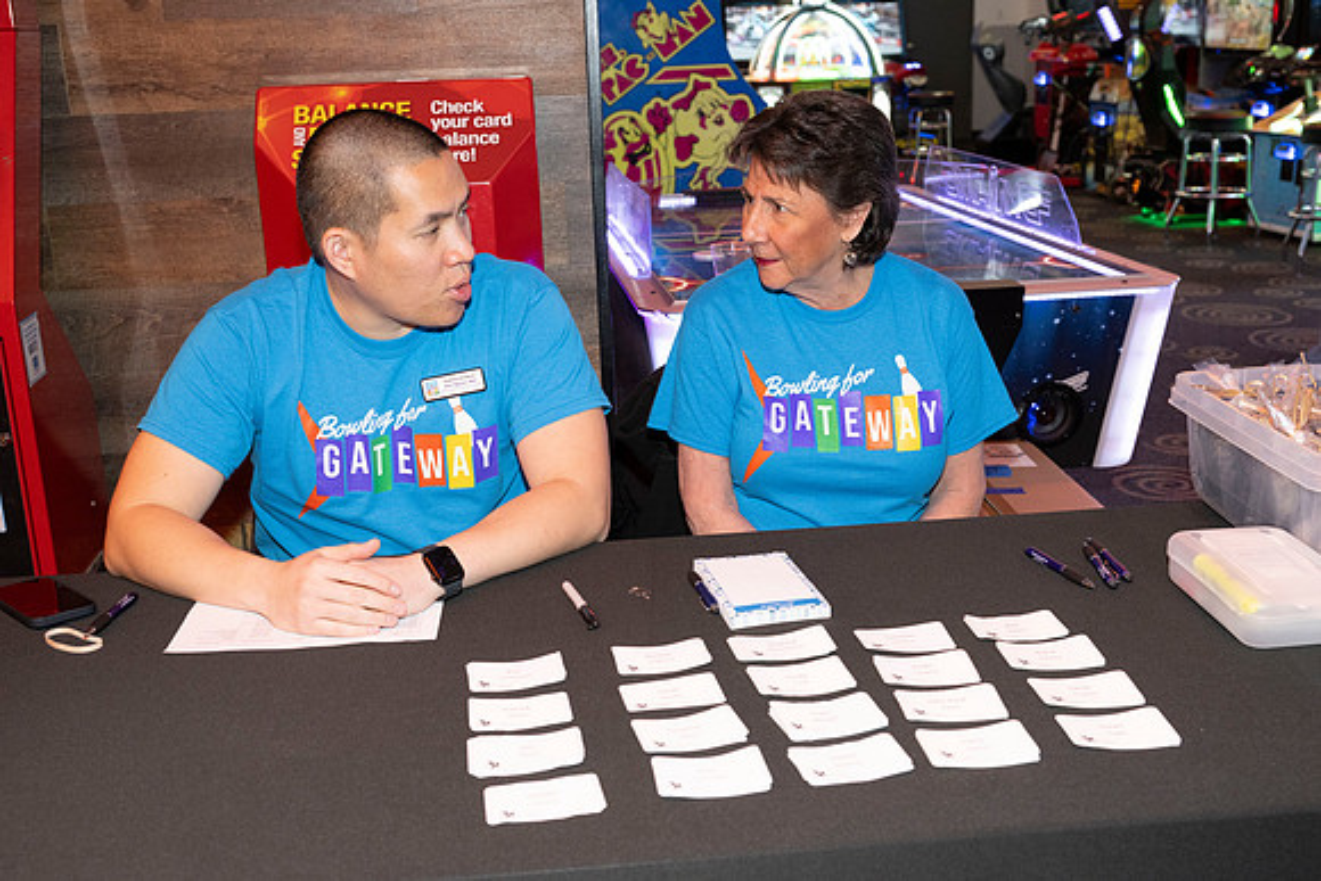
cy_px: 440
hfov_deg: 48.4
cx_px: 660
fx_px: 1468
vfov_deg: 33.4
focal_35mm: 40
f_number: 5.6
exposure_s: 1/80
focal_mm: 40
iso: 1600
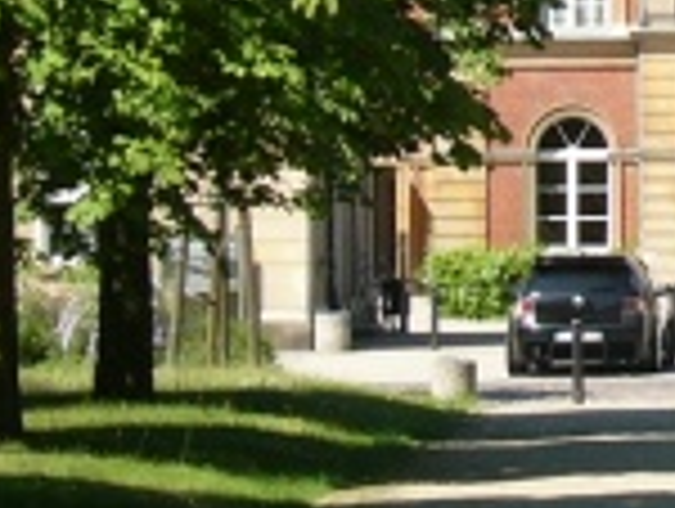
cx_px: 846
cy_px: 58
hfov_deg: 5.8
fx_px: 6582
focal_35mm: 337
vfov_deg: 4.4
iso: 100
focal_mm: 13.1
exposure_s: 1/60
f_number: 12.1
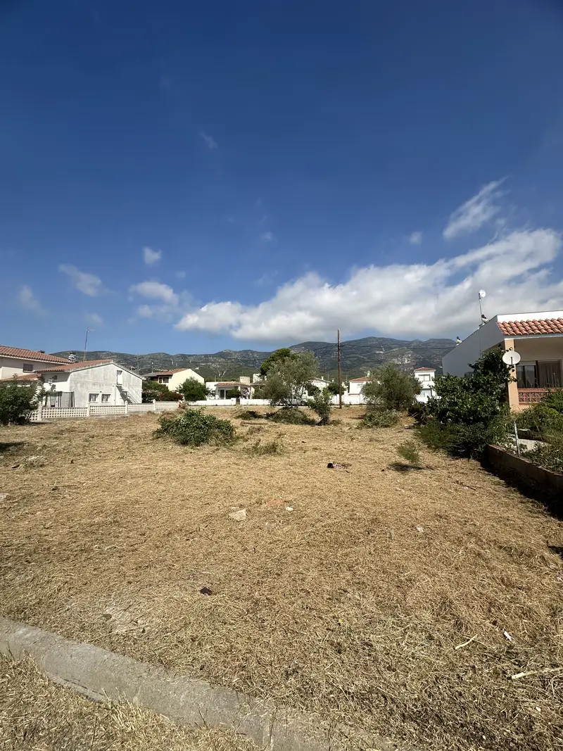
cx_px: 282
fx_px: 304
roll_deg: -1.4
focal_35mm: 14
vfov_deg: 102.1
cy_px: 376
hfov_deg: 85.7
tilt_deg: +5.6
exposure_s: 1/2959
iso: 50
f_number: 2.2
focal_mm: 2.22
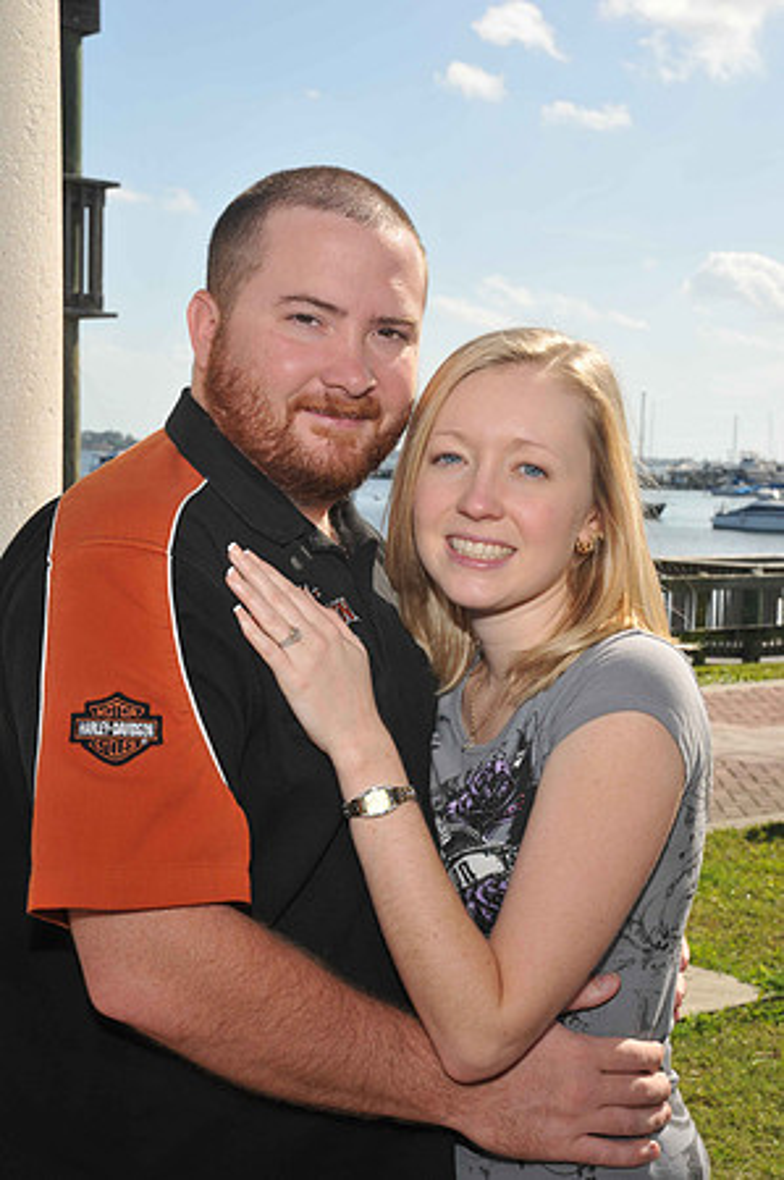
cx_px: 392
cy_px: 590
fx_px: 1964
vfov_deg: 33.4
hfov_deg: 22.6
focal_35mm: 60
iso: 200
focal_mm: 40
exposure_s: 1/250
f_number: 10
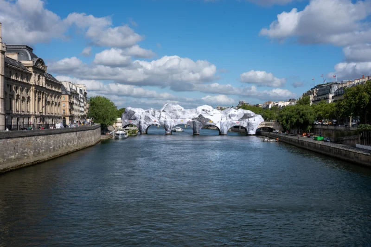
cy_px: 124
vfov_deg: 33.4
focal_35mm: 40
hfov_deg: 48.5
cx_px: 186
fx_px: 412
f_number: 16
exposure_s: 1/125
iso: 100
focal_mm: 40
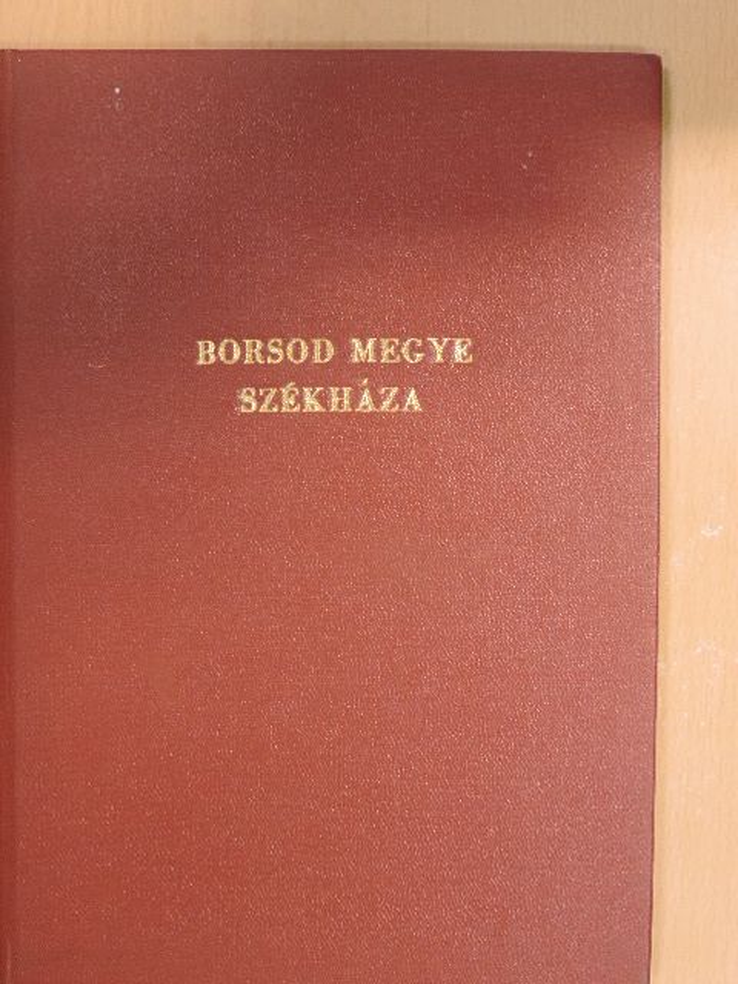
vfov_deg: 34.9
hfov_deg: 26.6
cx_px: 369
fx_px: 1563
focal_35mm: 55
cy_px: 492
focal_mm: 9.8
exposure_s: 1/15
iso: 560
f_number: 3.7
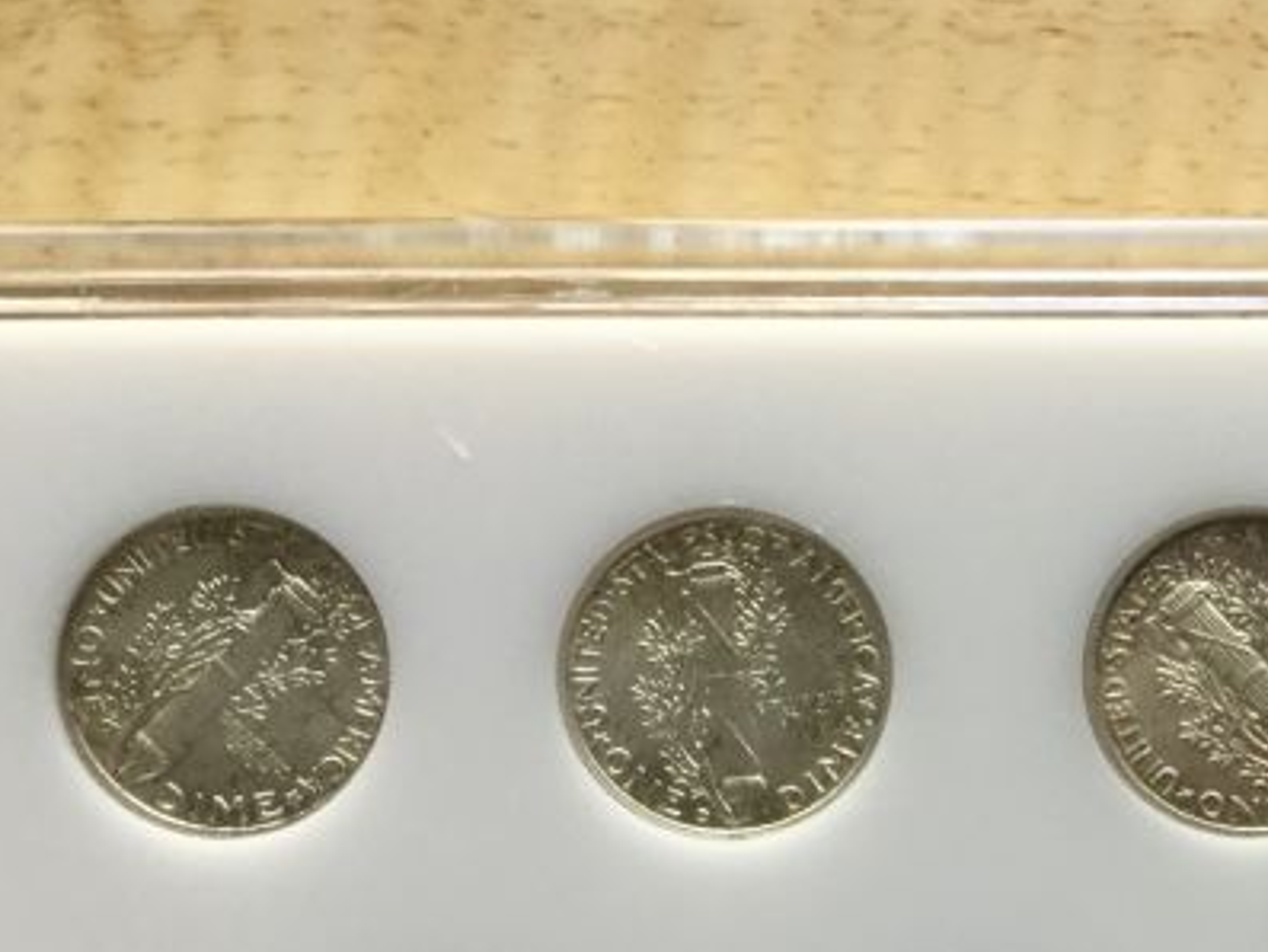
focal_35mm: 78
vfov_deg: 18.5
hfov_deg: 23.4
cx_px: 1412
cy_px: 888
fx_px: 2858
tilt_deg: -88.5
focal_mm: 3.3
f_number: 2.4
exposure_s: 1/33
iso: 64
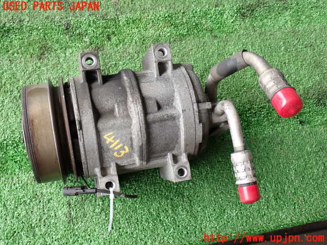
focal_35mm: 44
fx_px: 416
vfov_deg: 32.9
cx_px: 164
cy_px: 122
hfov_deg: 42.9
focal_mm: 7.84
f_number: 2.9
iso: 125
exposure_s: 1/80
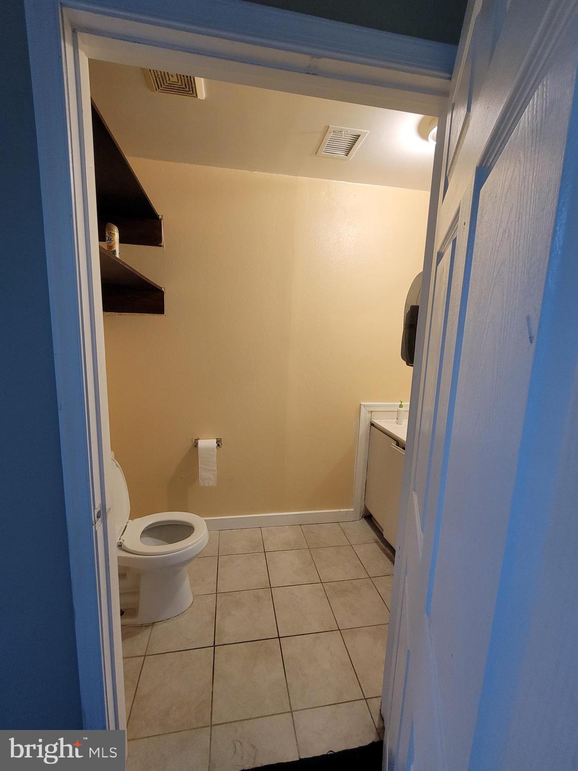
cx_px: 289
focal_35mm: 13
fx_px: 289
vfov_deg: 106.2
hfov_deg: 89.9
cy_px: 386
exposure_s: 1/40
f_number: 2.2
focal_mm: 2.2
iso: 320
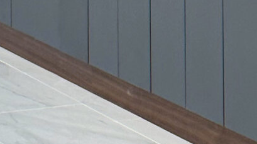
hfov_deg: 8.2
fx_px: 1785
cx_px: 182
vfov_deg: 4.6
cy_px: -88
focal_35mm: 262
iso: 100
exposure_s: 1/60
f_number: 1.78
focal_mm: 6.86
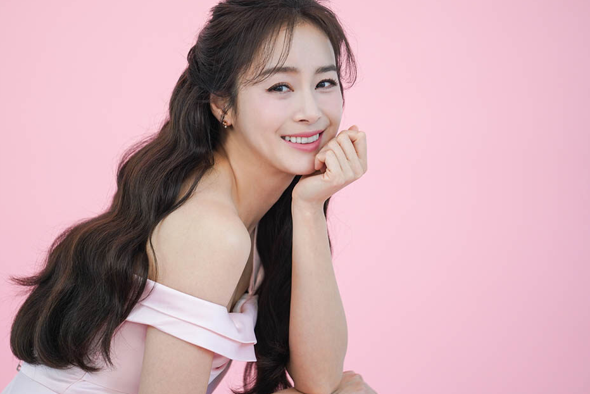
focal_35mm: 236
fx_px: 3869
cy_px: 163
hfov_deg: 8.7
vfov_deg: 5.8
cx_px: 242
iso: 320
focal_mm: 200
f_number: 2.8
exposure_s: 1/160
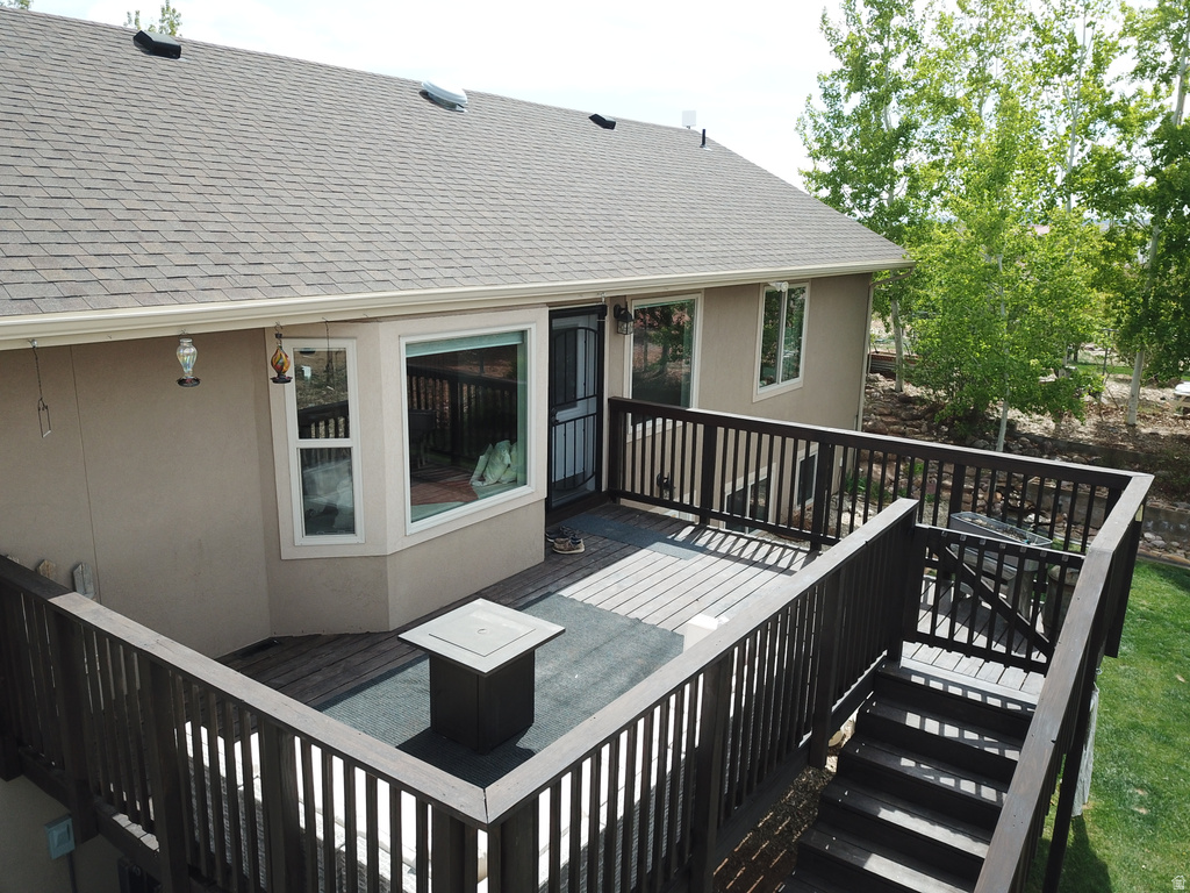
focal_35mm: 26
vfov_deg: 53.1
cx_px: 595
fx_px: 894
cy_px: 446
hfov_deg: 67.3
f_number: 2.2
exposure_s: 1/702
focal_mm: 4.73
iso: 100
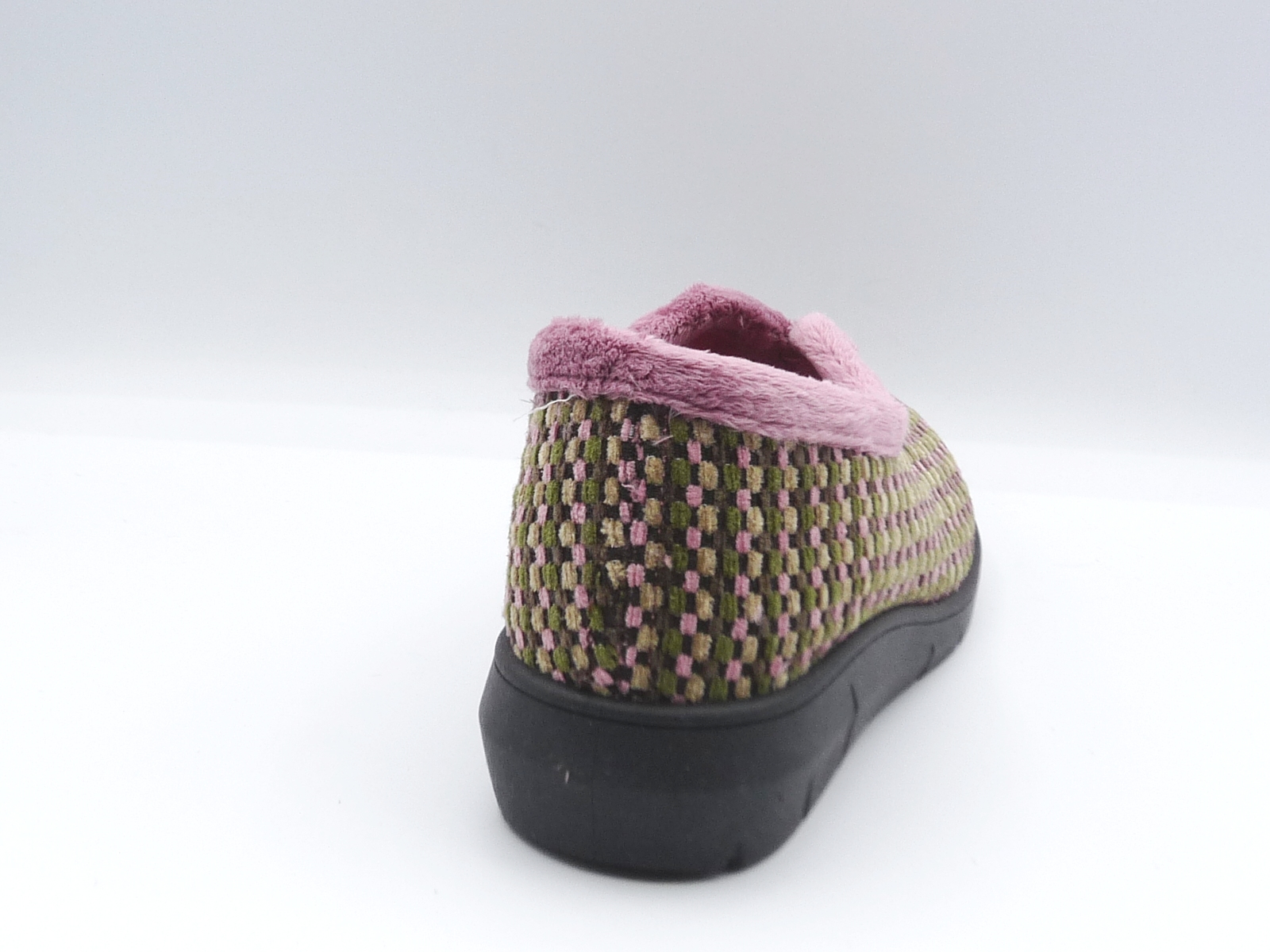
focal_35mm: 52
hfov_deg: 36.8
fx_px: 1908
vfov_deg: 28.0
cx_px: 635
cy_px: 476
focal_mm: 5.2
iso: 100
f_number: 4
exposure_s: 1/160
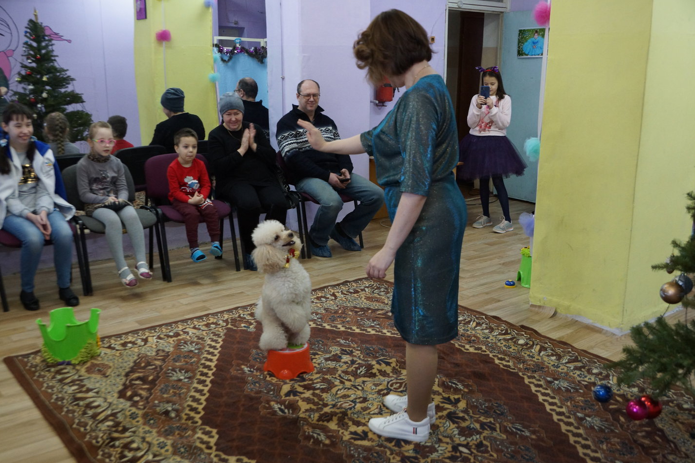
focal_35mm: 38
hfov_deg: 50.7
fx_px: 733
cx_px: 358
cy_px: 243
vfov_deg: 35.0
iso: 800
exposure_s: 1/50
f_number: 4.5
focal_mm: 24
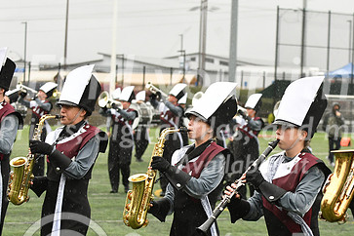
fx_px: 1652
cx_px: 243
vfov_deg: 8.2
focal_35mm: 168
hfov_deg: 12.2
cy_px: 181
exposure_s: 1/640
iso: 1000
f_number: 4
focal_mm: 70
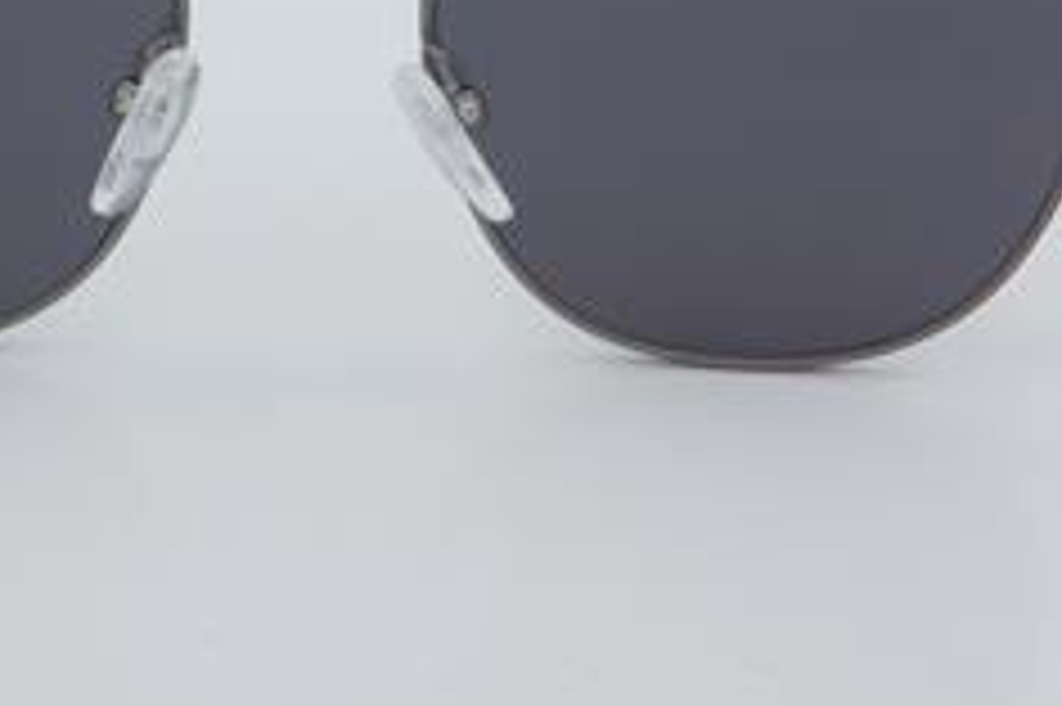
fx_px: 3744
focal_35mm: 127
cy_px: 139
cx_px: 310
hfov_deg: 16.1
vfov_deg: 10.7
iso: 100
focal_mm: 50
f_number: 32
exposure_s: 1/4
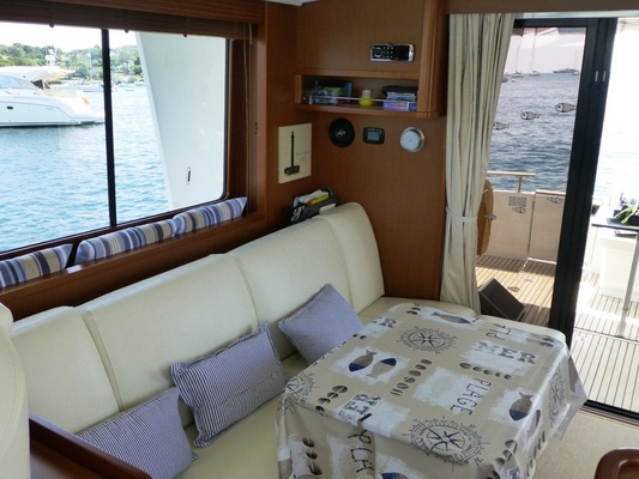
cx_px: 320
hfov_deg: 58.3
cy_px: 240
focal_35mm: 31
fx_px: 572
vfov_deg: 45.5
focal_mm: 5.4
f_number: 3.6
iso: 200
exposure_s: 1/160
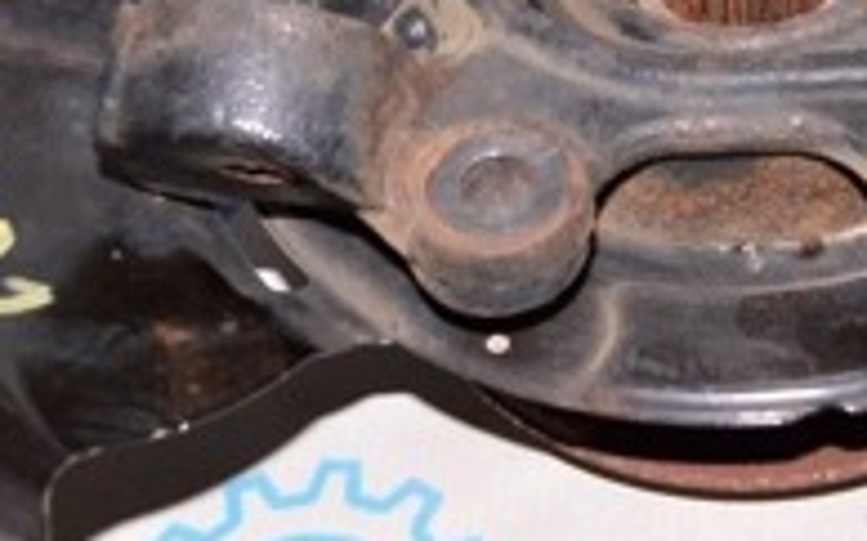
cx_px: 737
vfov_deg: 11.1
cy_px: -396
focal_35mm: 111
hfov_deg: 18.5
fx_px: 2621
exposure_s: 1/200
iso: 1600
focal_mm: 22
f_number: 8
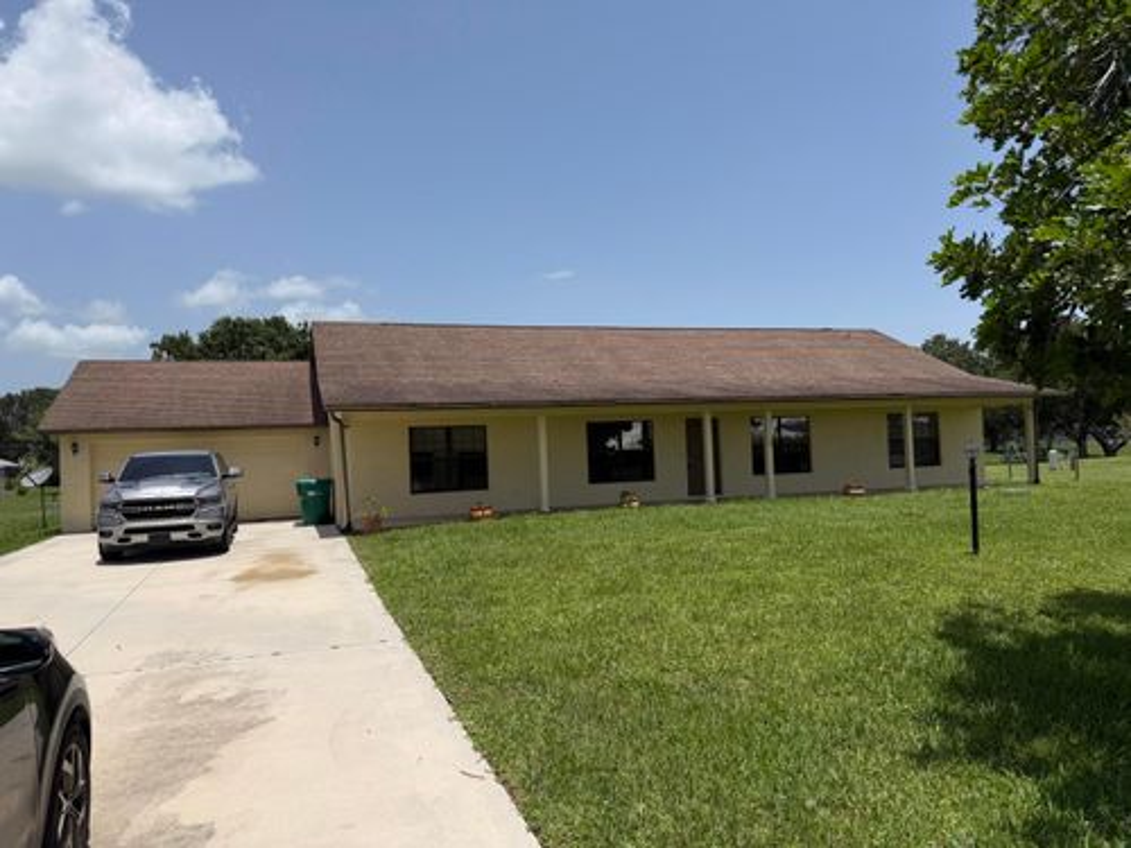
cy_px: 424
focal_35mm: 24
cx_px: 566
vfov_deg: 56.8
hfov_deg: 71.6
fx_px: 784
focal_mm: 6.76
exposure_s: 1/7353
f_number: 1.78
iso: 80
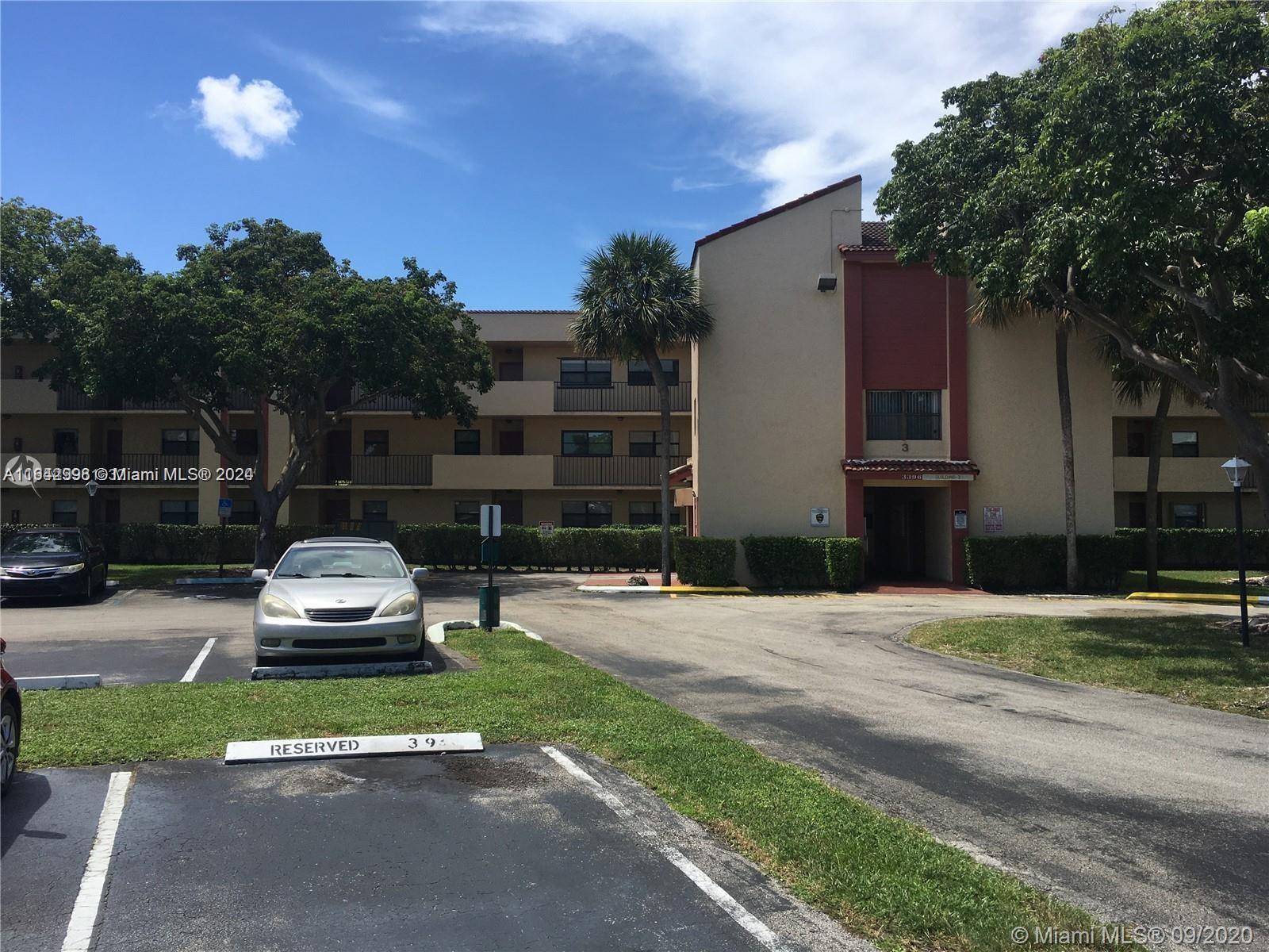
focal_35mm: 29
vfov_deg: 48.2
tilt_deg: +3.8
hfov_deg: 61.7
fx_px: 1063
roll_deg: -2.3
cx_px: 634
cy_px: 476
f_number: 2.2
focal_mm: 4.15
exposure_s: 1/1374
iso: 25
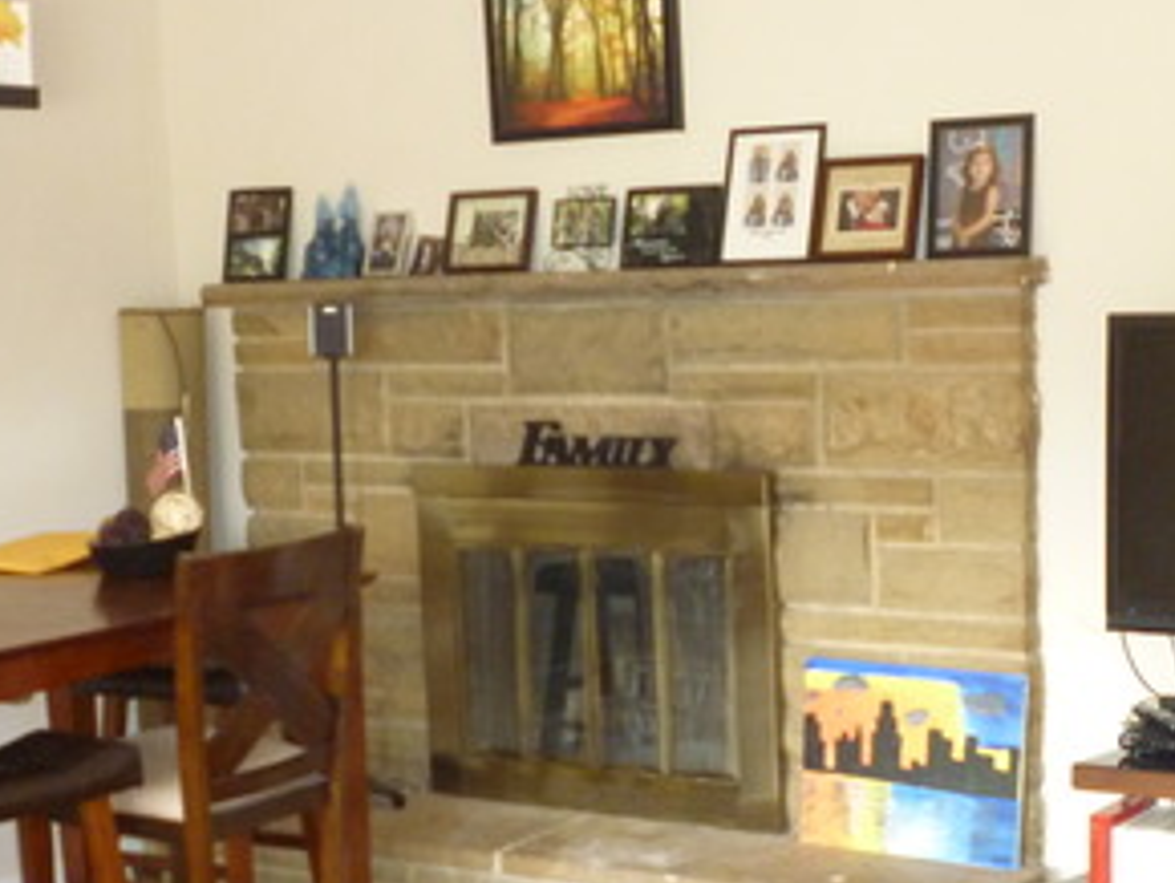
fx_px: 2174
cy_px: 672
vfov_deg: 22.7
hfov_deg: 30.1
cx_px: 762
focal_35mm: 64
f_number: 3.3
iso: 400
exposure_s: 1/30
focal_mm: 5.2
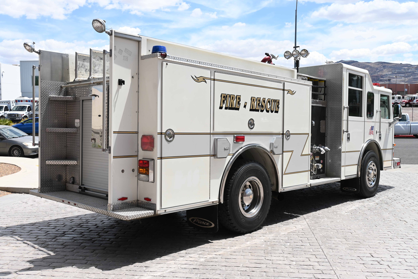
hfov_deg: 56.1
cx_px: 209
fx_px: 392
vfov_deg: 39.1
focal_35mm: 34
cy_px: 140
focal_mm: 22.5
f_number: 8
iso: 100
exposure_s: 1/250
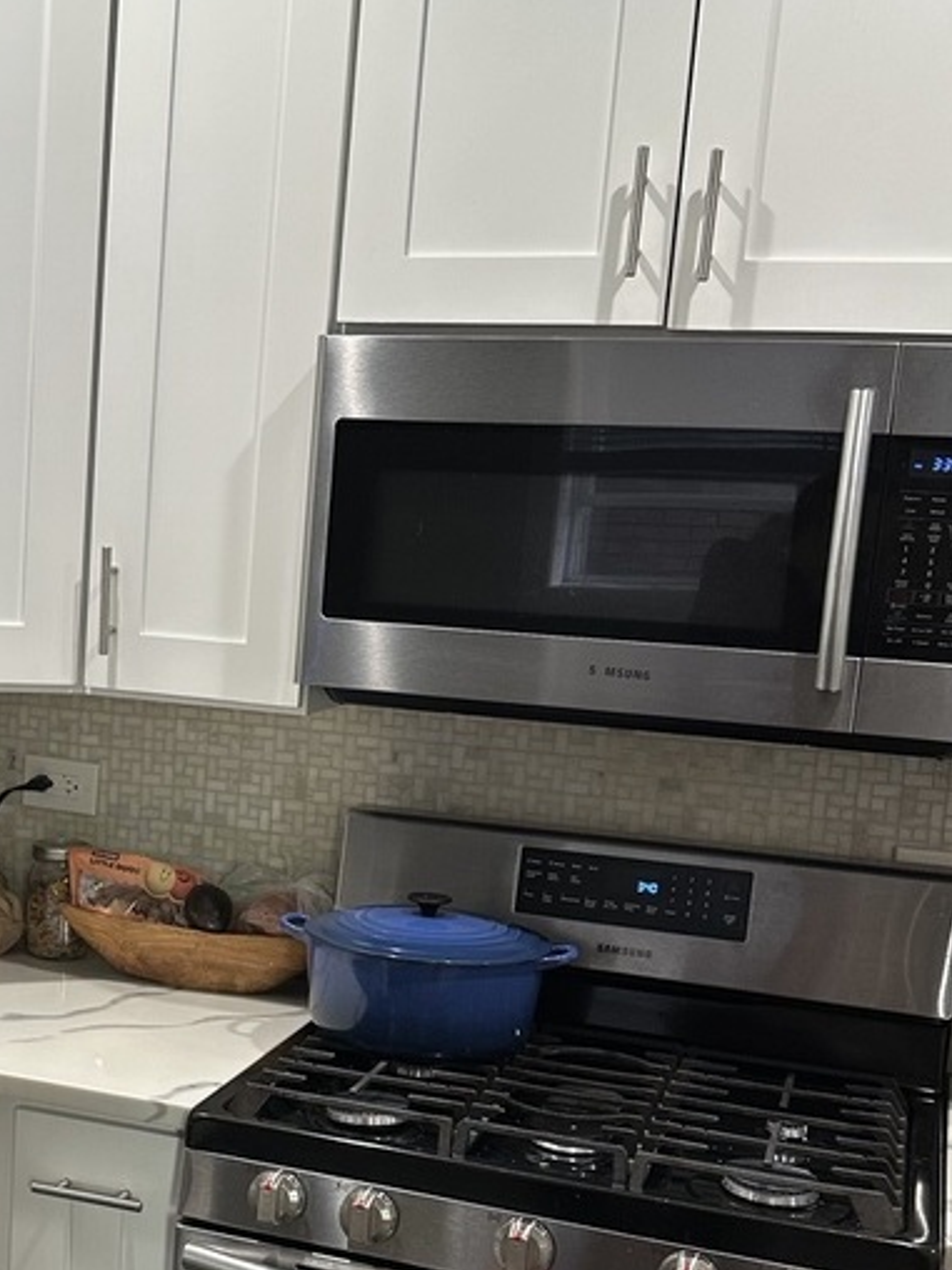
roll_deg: -3.0
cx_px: 125
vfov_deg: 37.2
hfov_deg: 27.7
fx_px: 1870
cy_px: 822
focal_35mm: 51
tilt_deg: -8.4
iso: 125
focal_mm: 6.86
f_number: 1.78
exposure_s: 1/60
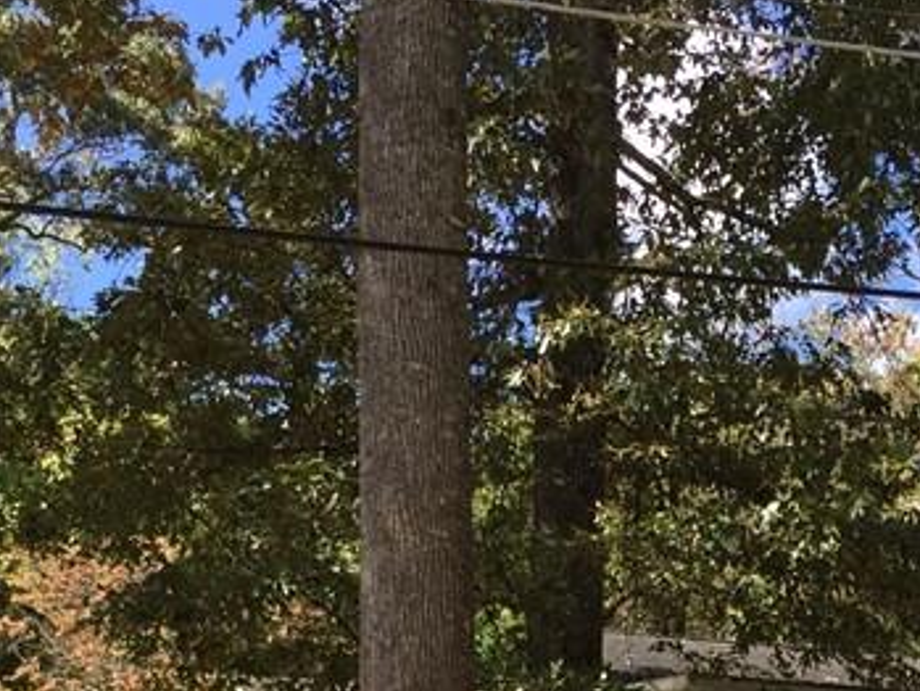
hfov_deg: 22.7
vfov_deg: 16.4
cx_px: 714
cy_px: 910
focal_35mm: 85
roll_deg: -1.5
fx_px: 2260
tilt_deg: +5.4
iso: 32
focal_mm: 4.15
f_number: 2.2
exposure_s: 1/581
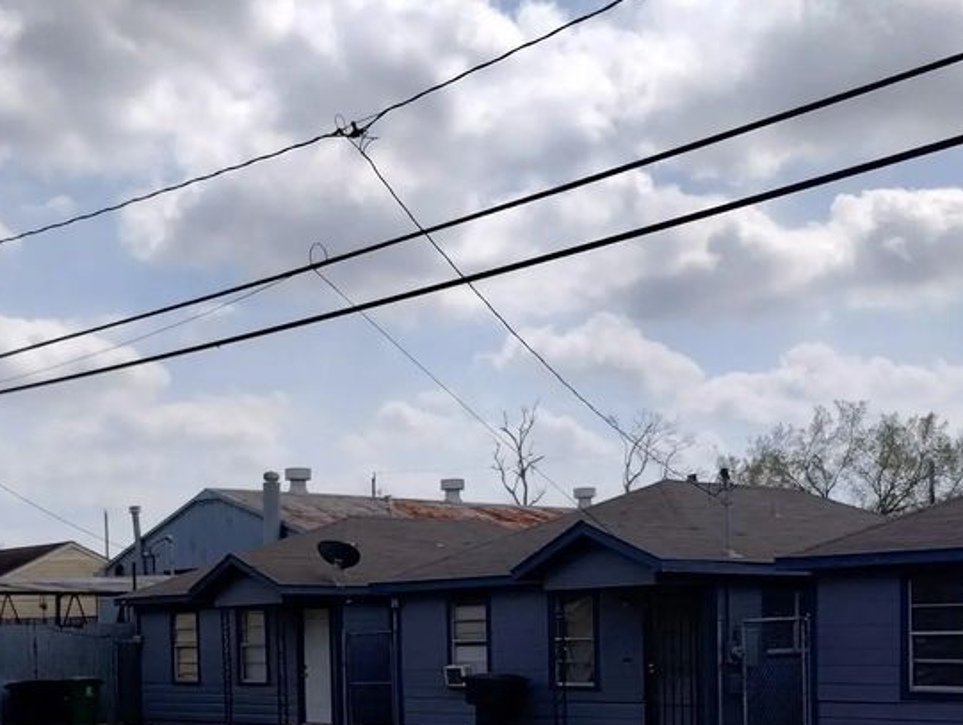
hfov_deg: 36.0
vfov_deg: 26.5
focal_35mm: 53
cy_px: 681
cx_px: 377
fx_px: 1476
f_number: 1.8
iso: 100
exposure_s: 1/1553
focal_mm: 4.27
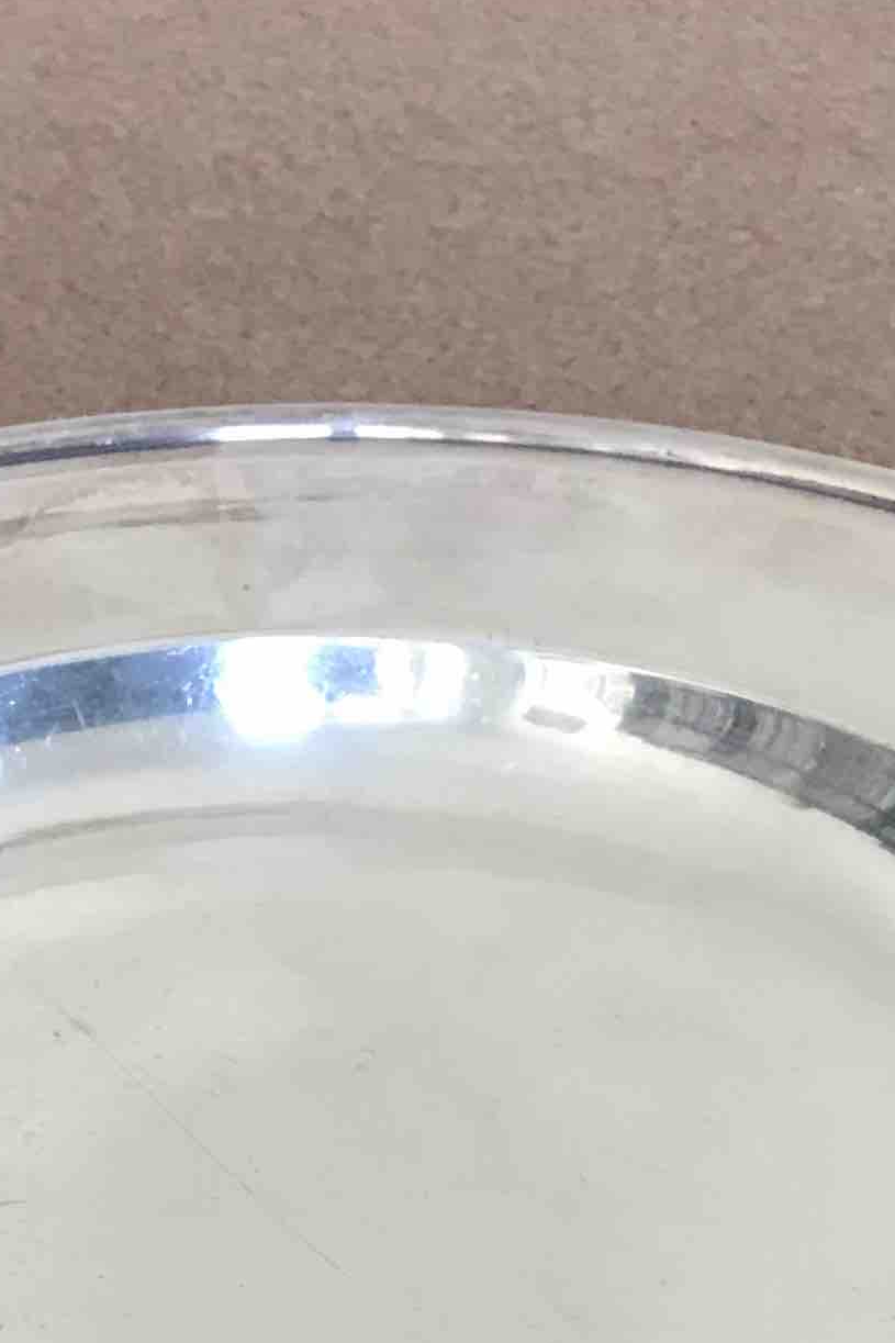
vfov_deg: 19.2
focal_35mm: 96
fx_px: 3581
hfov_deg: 14.1
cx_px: 141
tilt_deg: -45.0
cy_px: 1876
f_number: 1.8
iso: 40
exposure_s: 1/33
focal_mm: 3.99
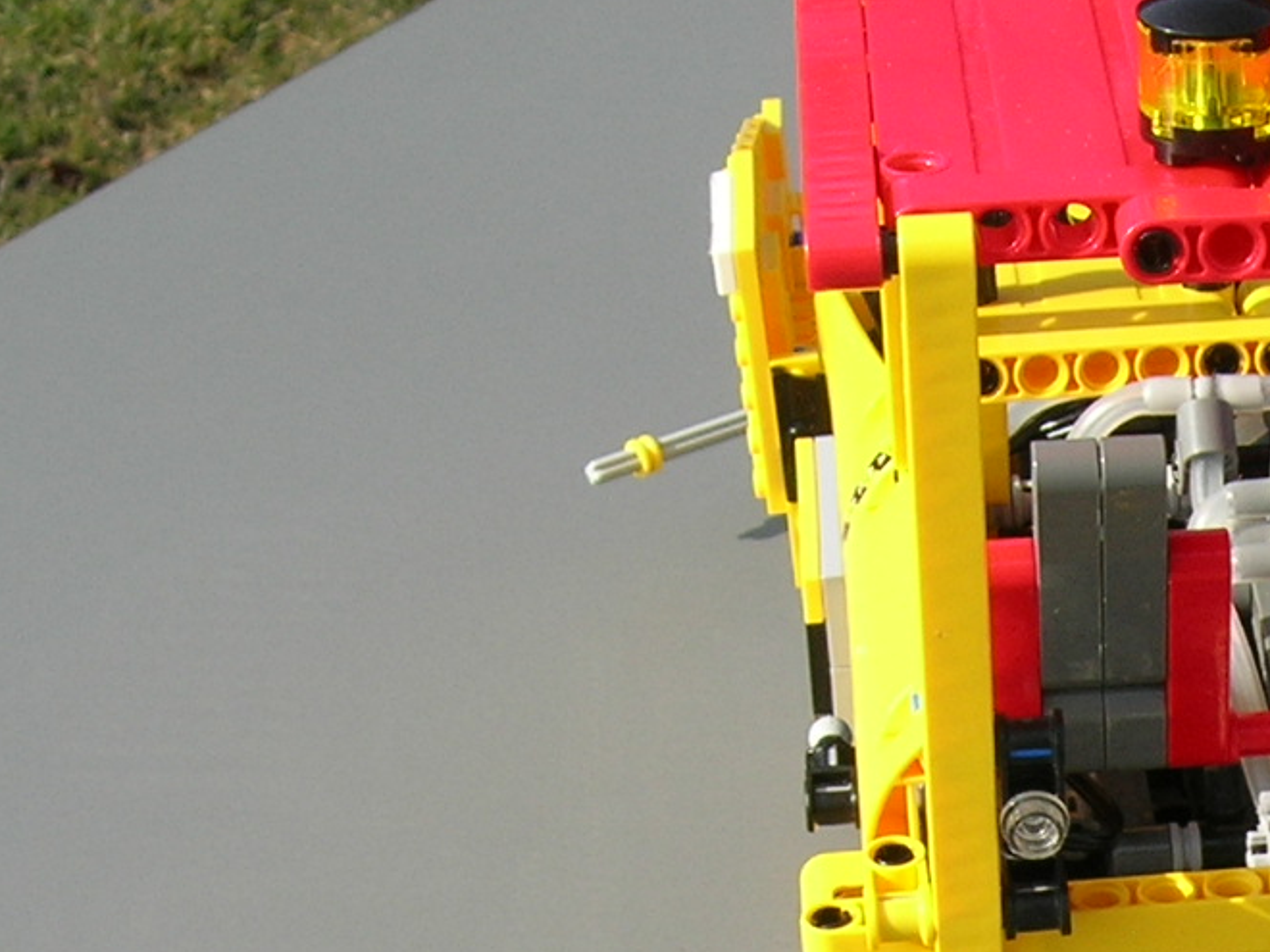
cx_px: 1676
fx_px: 4329
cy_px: 1315
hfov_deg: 15.8
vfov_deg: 12.1
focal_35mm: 118
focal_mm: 7.8
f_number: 4.8
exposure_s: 1/320
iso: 64
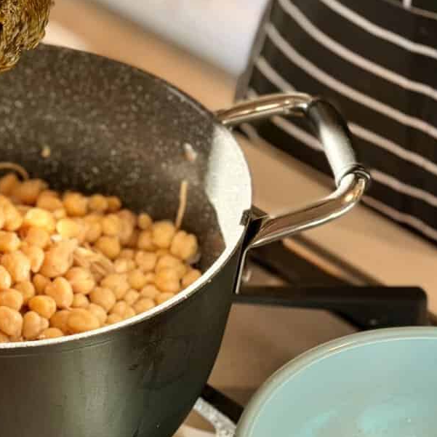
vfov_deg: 15.3
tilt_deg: -32.9
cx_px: -20
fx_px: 1614
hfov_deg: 15.1
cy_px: 97
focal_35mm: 113
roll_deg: -0.7
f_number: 1.78
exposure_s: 1/60
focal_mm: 6.76
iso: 100
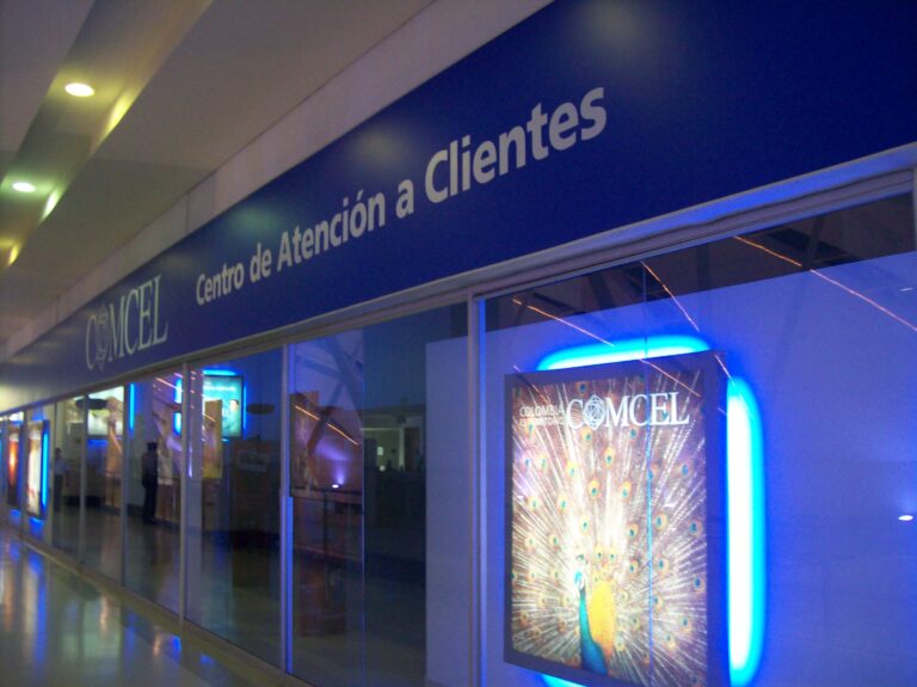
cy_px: 344
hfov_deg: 51.4
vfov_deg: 39.6
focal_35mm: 36
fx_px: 953
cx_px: 458
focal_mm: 6
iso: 160
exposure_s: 1/14.9
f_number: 2.7
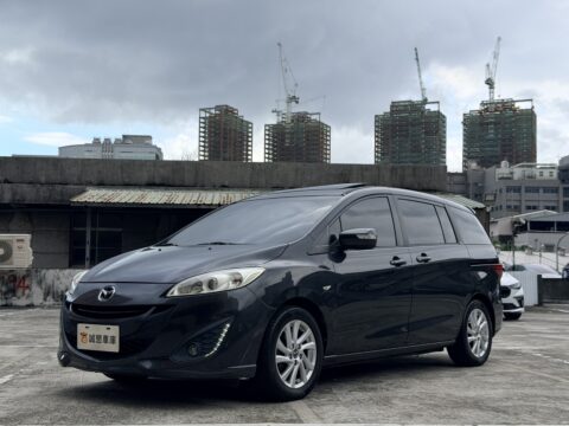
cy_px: 213
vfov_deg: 30.3
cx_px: 284
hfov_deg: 39.7
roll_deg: -0.5
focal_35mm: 48
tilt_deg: +3.7
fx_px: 789
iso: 100
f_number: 1.78
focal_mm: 6.76
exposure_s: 1/1838
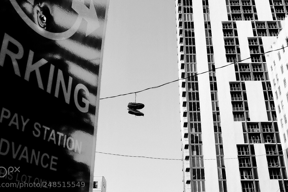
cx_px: 150
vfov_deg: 29.2
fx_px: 368
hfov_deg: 42.7
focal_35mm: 46
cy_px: 77
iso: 3200
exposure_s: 1/500
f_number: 10
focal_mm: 23
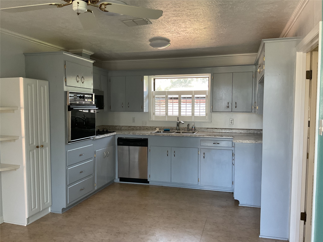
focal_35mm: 29
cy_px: 121
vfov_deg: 48.2
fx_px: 271
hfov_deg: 61.7
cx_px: 162
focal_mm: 3
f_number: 1.8
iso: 125
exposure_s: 1/60
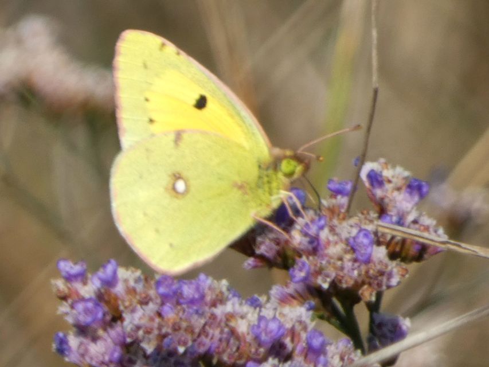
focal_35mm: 1200
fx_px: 16954
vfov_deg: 1.2
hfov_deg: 1.7
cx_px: 244
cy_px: 184
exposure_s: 1/160
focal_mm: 215
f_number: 5.9
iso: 80
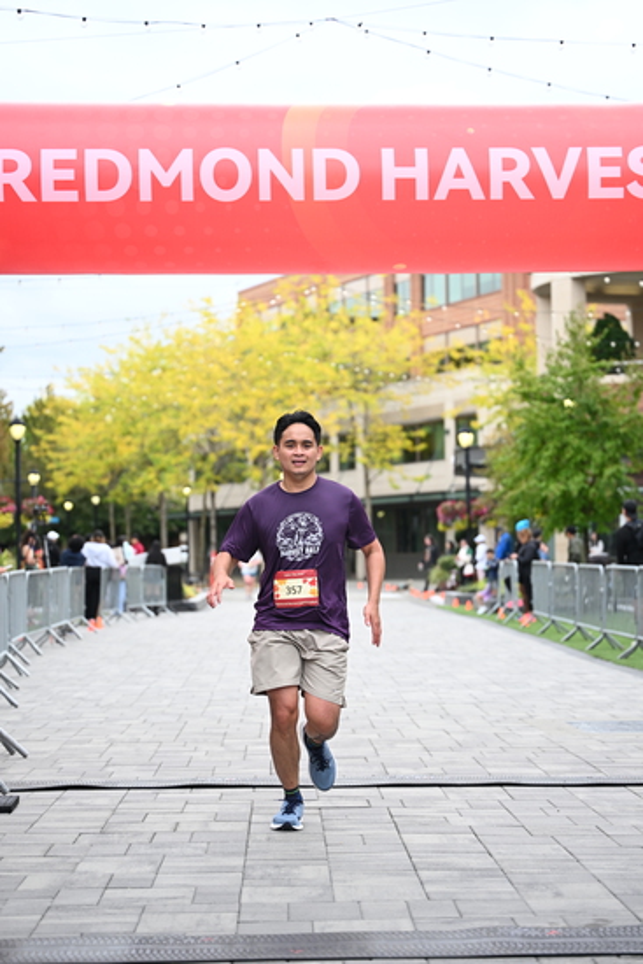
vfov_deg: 28.8
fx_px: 1874
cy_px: 482
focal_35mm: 70
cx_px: 322
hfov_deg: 19.5
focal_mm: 70
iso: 640
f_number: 2.8
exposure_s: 1/2000
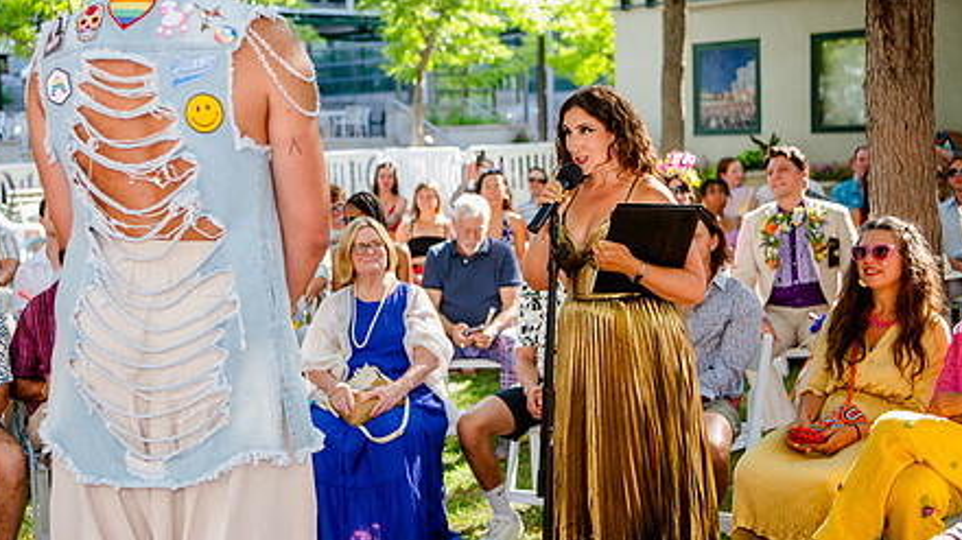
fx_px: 1479
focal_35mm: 58
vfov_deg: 20.7
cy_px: 245
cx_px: 359
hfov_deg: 35.8
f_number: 2.8
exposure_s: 1/200
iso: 200
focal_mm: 42
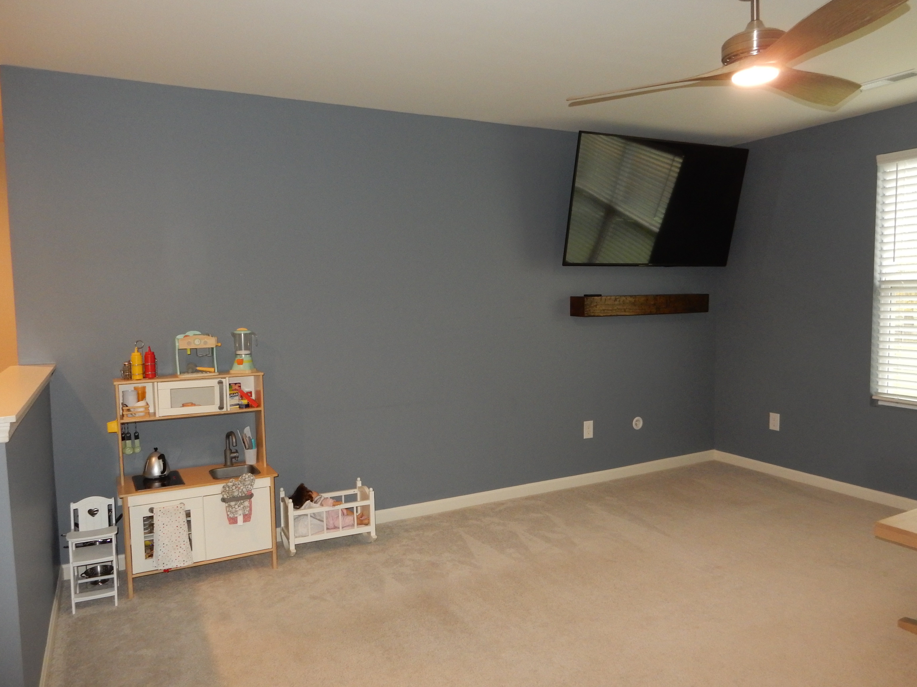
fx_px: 662
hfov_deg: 69.4
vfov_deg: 54.9
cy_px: 344
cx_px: 458
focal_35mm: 25
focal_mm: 4.5
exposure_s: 1/30
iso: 360
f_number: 3.7
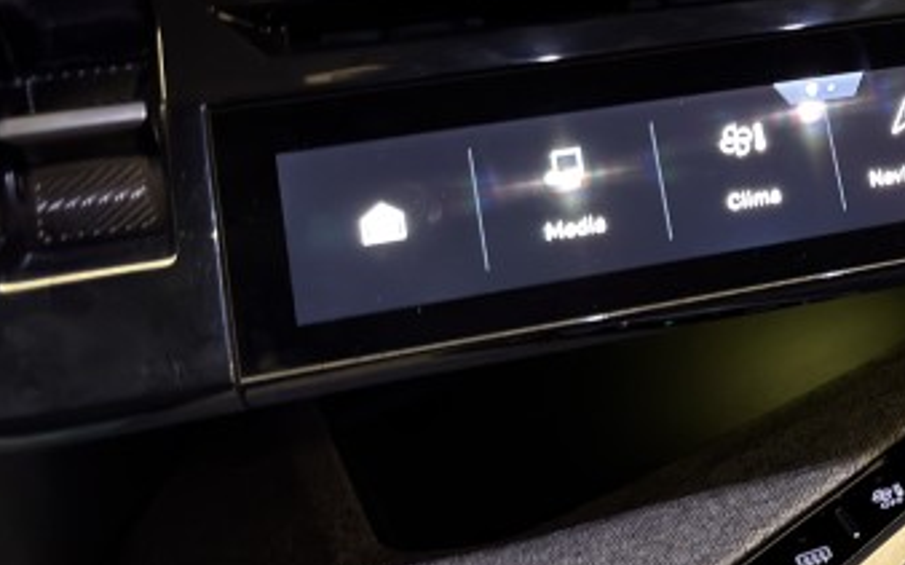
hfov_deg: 22.1
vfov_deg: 16.7
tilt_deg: -22.5
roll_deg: +0.1
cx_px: 1363
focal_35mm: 77
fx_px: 1899
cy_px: 70
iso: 400
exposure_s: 1/25
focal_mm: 6.76
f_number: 1.78
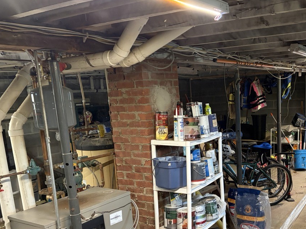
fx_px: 345
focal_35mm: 39
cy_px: 153
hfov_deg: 46.7
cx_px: 216
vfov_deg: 36.4
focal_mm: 5.96
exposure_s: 1/60
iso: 400
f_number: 1.6
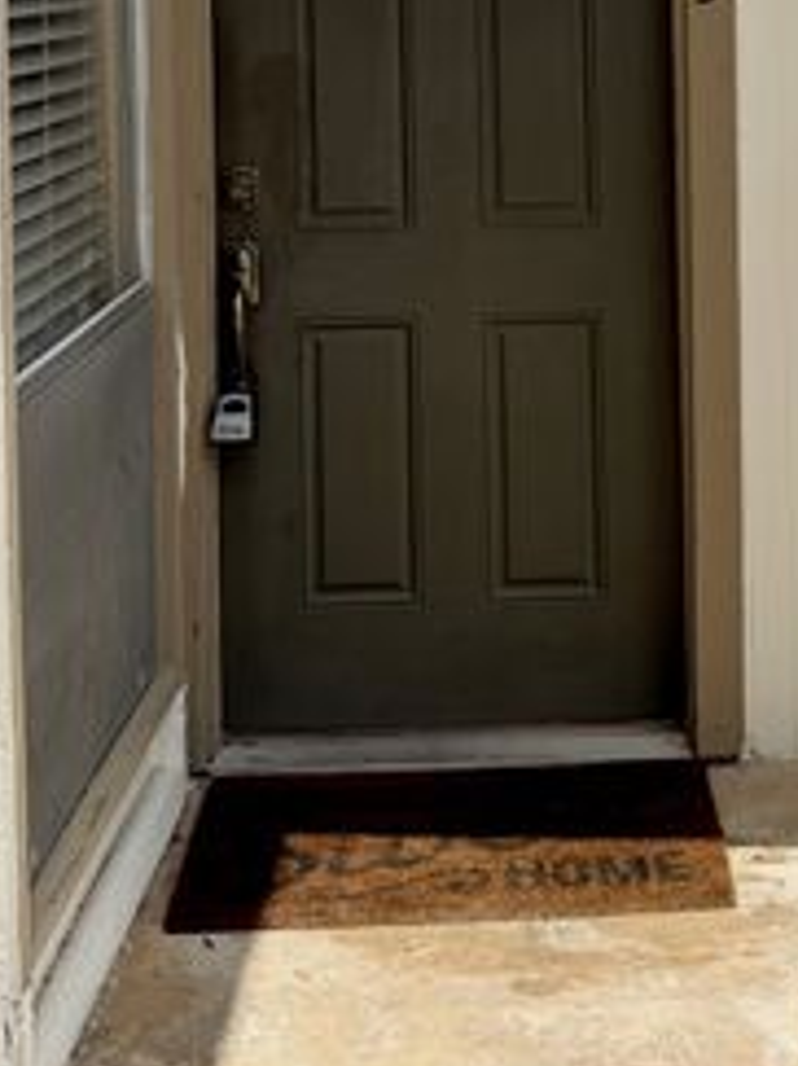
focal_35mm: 66
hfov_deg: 22.0
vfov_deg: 27.5
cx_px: 618
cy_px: -29
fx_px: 2030
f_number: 1.78
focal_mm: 6.76
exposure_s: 1/3145
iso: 80
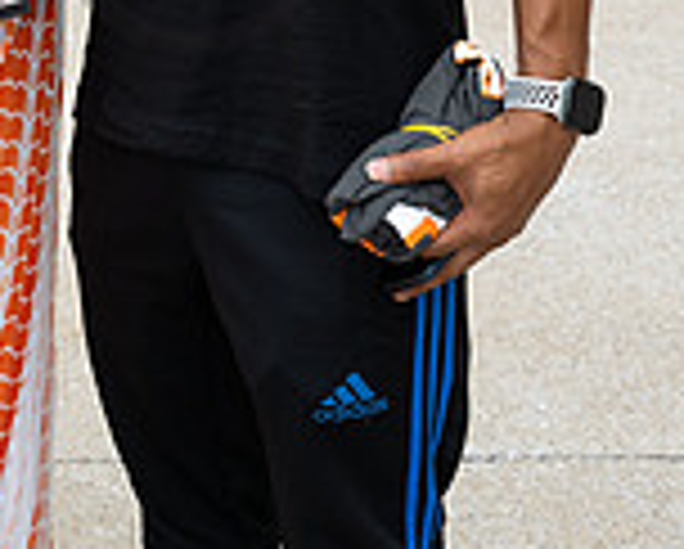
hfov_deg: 13.7
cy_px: -378
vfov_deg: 10.6
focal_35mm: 139
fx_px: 2817
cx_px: 68
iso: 200
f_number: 8
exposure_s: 1/250
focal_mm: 50
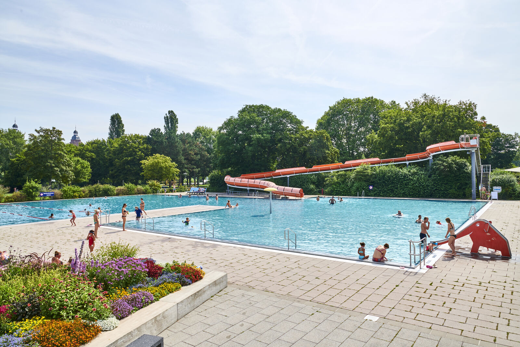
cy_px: 174
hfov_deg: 73.7
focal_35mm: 24
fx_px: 347
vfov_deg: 53.1
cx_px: 260
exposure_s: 1/250
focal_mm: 24
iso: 320
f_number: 11
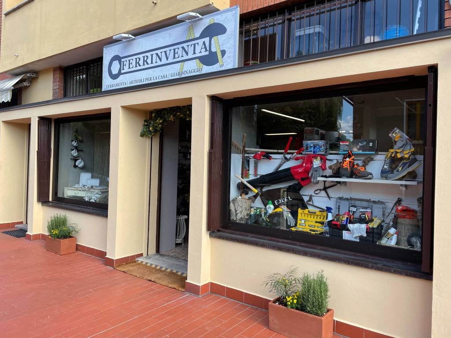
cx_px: 226
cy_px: 169
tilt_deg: +0.2
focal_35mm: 26
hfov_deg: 67.3
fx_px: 339
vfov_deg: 53.1
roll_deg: -1.6
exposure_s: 1/759
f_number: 1.6
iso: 32
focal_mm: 4.2
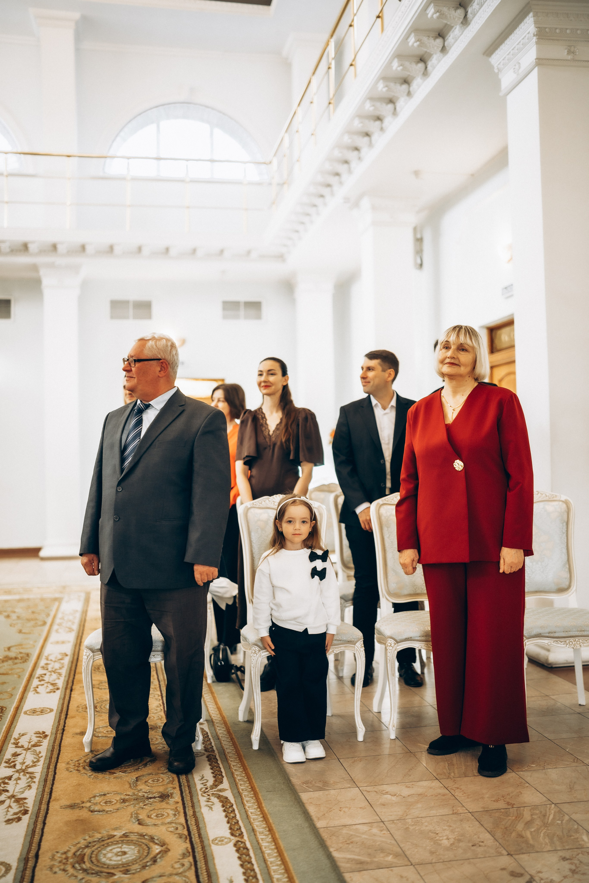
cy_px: 442
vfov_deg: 54.4
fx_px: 859
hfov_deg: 37.9
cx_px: 294
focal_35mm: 35
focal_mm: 35
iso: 100
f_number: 1.2
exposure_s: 1/200
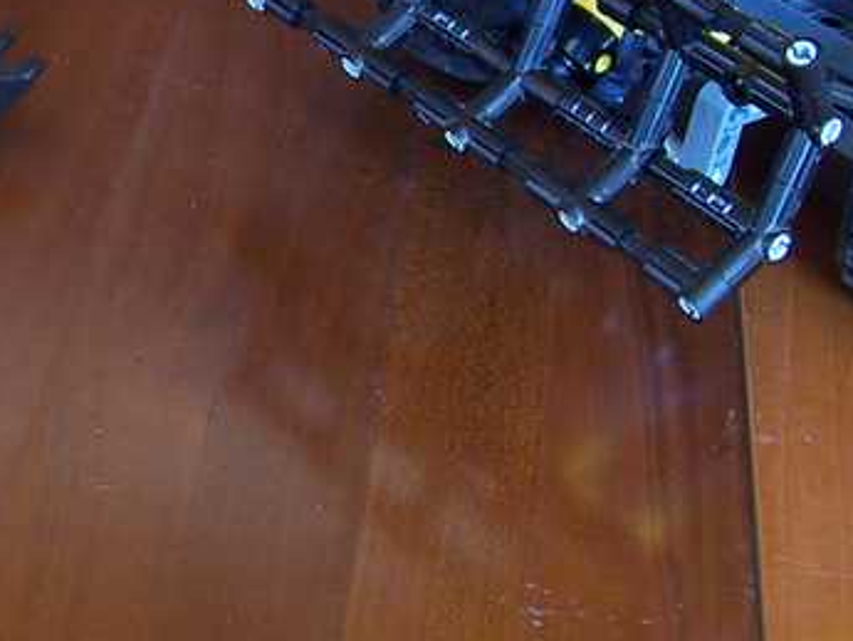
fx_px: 2169
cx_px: 148
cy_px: 198
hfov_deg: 21.9
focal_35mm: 88
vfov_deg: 16.7
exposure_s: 1/30
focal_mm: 6.3
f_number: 2.8
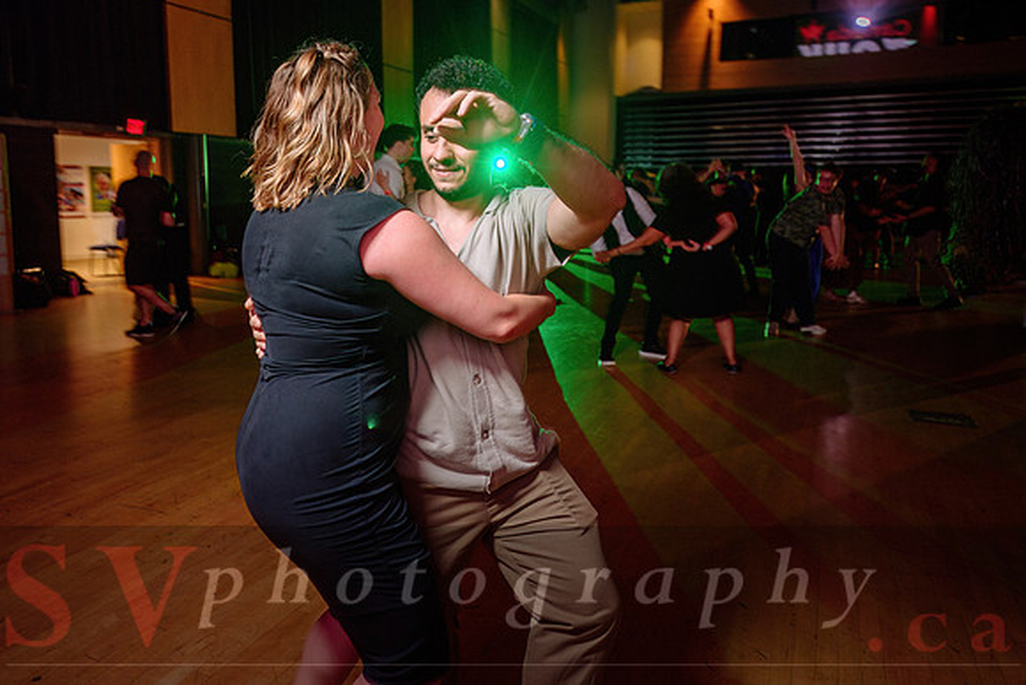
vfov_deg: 47.1
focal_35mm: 27
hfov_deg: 66.1
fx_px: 783
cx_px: 439
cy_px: 293
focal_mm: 24
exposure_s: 1/40
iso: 800
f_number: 2.8
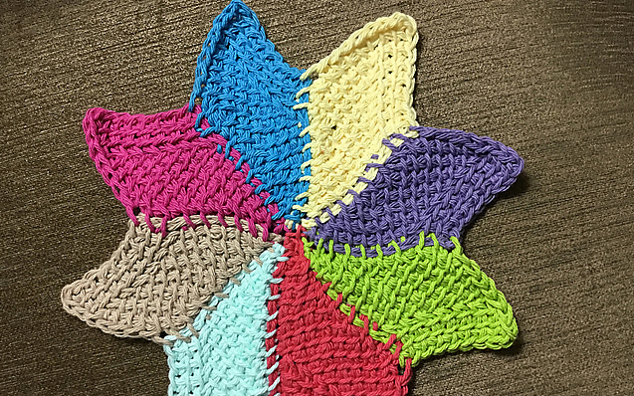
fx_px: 570
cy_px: 235
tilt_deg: -86.6
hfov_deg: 58.1
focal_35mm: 33
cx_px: 317
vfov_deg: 38.2
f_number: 2.4
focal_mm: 3.3
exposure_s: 1/30
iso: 80
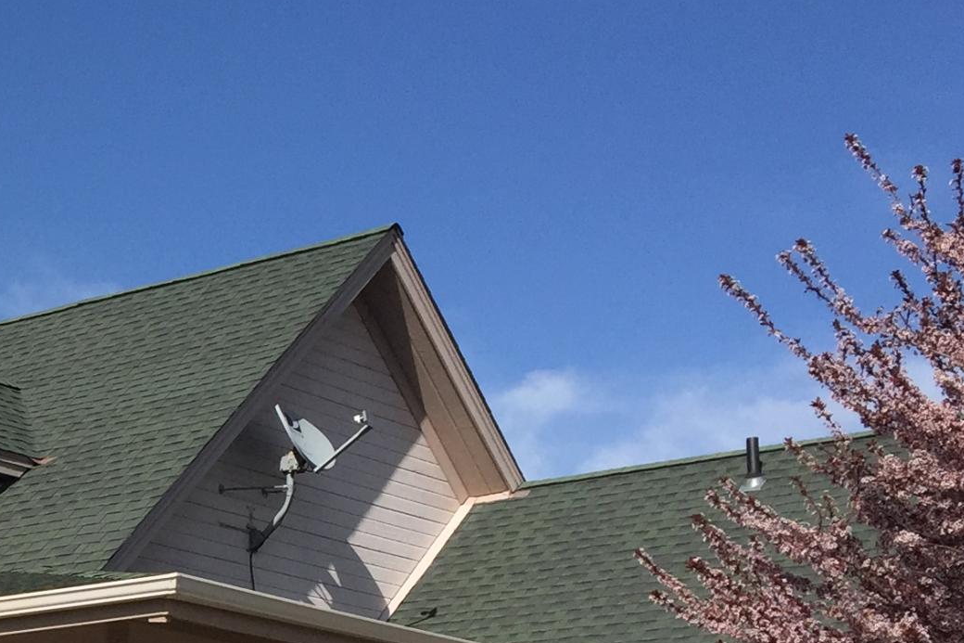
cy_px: 757
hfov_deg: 20.8
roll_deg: +0.4
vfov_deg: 15.2
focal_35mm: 87
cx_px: -357
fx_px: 2329
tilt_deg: +5.0
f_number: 2.2
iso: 32
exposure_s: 1/3049
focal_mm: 4.15
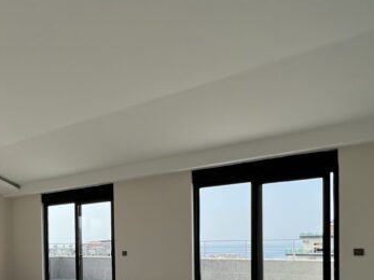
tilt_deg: -1.0
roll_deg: +0.4
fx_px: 324
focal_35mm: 30
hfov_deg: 57.9
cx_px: 110
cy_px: 249
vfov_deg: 43.0
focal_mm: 1.57
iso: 32
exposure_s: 1/763
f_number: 1.8
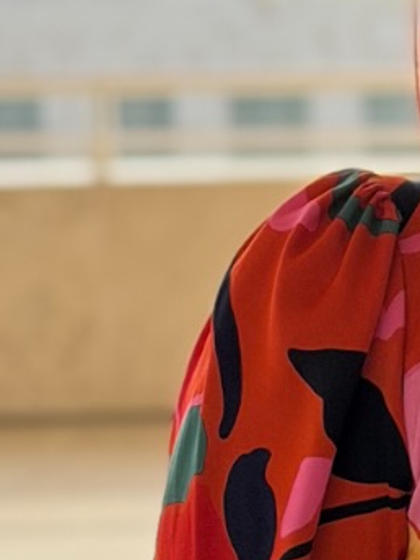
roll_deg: +0.7
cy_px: 11
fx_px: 3608
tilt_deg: -1.9
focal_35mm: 223
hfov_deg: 6.5
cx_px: 741
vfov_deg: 8.8
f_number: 1.78
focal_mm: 6.76
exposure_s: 1/1000
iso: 80
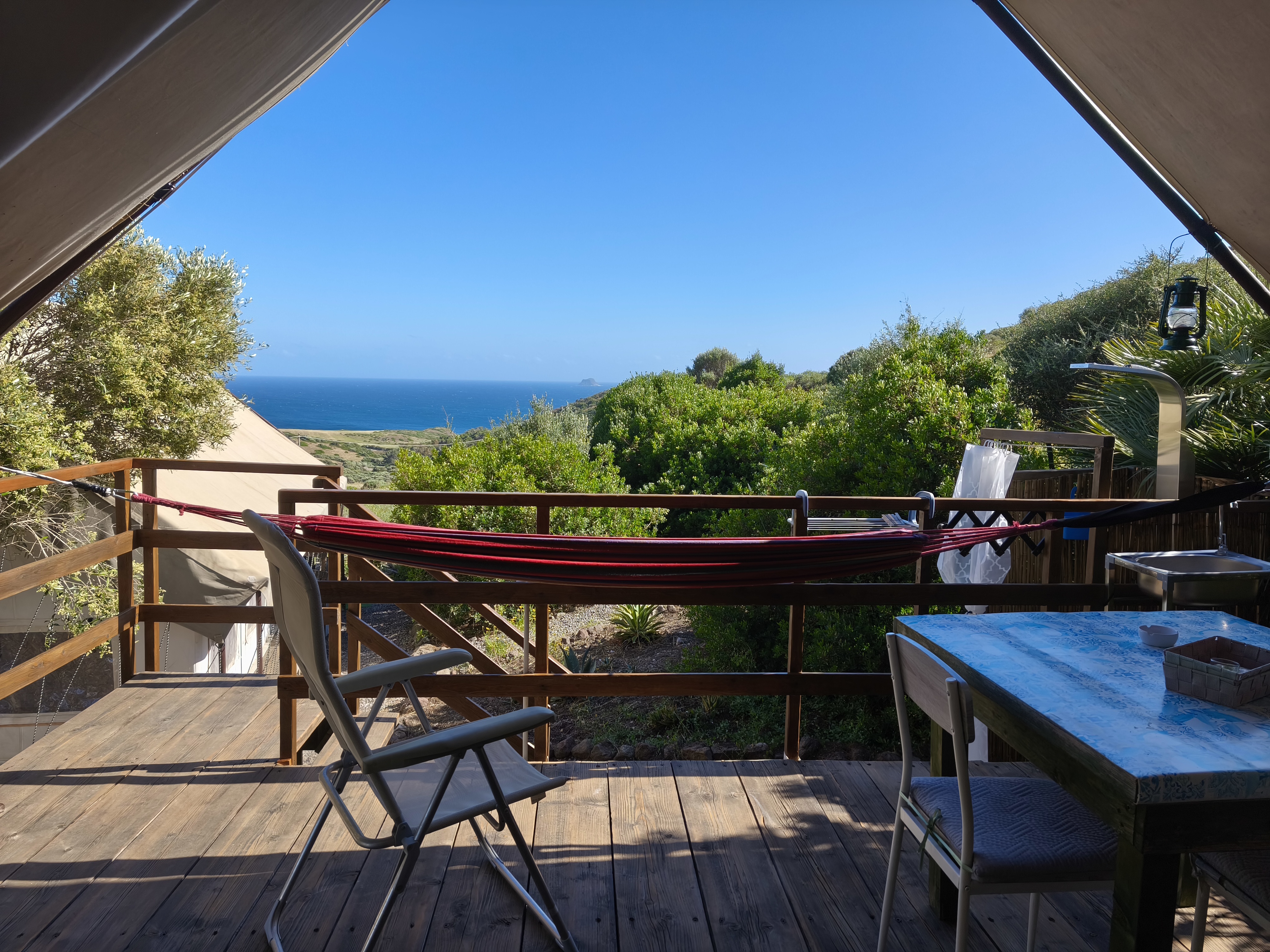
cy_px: 476
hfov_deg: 73.9
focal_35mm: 23
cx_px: 635
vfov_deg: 58.9
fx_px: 844
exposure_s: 1/428
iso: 80
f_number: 1.7
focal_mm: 5.35
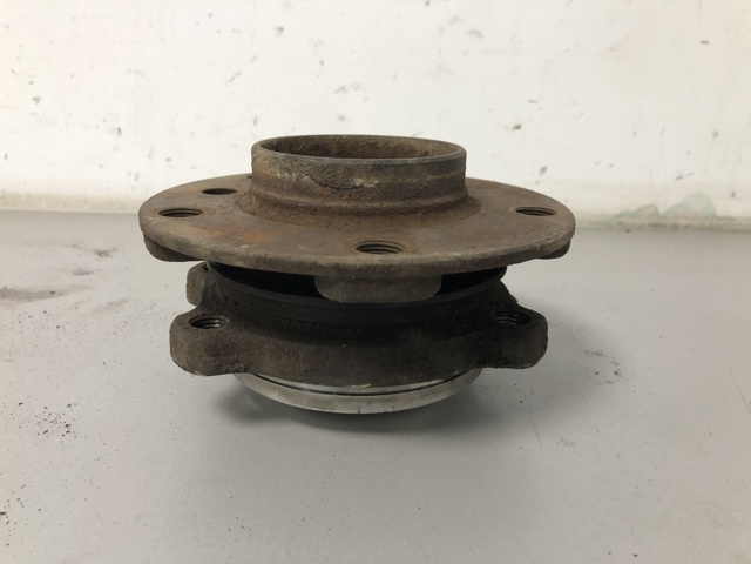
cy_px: 282
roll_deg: +0.2
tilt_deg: -19.2
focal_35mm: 28
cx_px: 376
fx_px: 607
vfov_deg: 49.7
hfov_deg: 63.4
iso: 40
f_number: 1.8
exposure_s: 1/33
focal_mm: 4
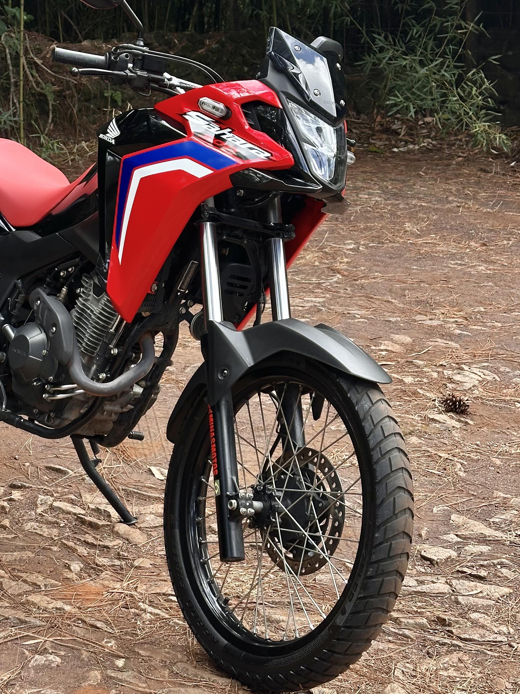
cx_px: 145
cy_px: 304
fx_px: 1422
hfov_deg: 20.6
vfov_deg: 27.4
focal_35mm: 71
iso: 64
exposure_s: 1/422
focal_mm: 6.86
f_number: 1.78
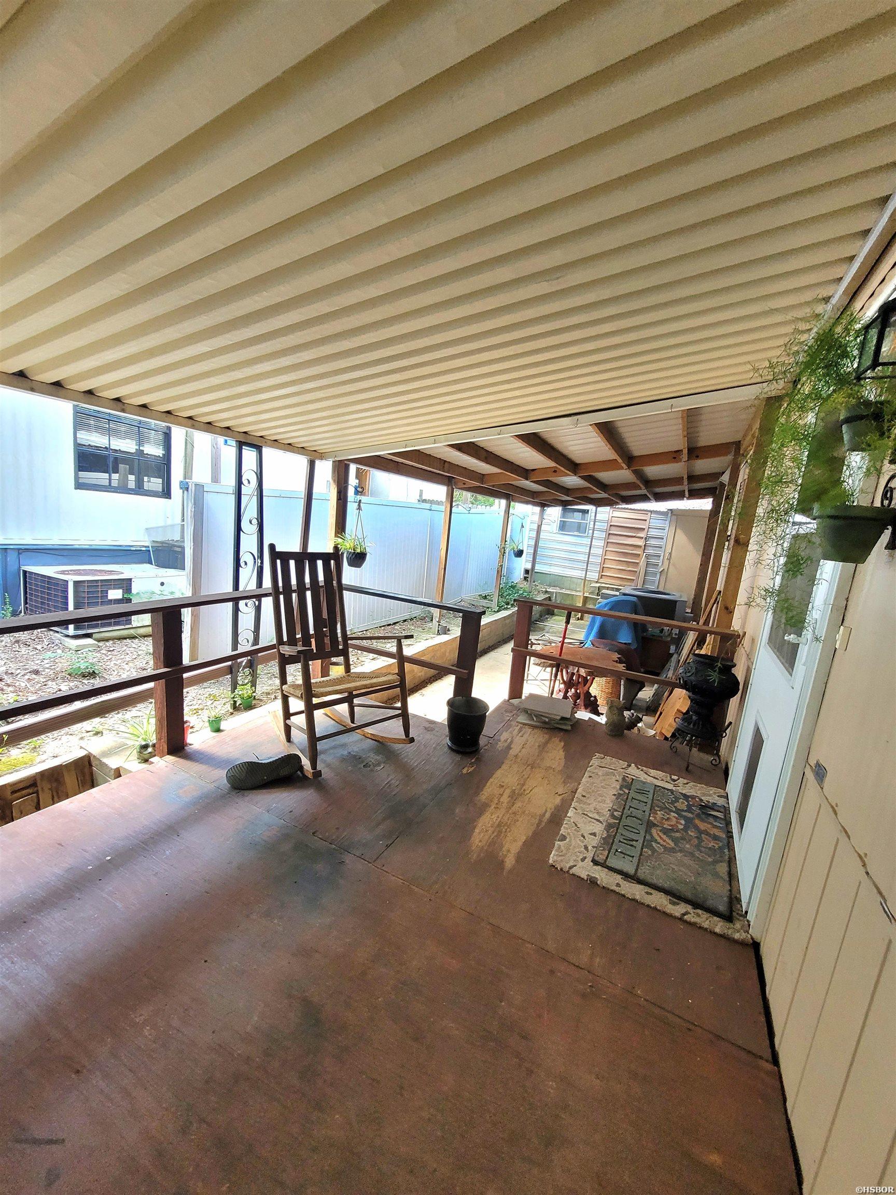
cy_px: 598
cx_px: 448
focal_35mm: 13
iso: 160
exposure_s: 1/60.2
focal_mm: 1.74
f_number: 2.2
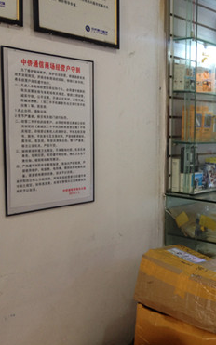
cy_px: 172
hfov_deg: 24.4
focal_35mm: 50
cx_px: 226
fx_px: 471
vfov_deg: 40.3
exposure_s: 1/20
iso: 64
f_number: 2.4
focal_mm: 4.28
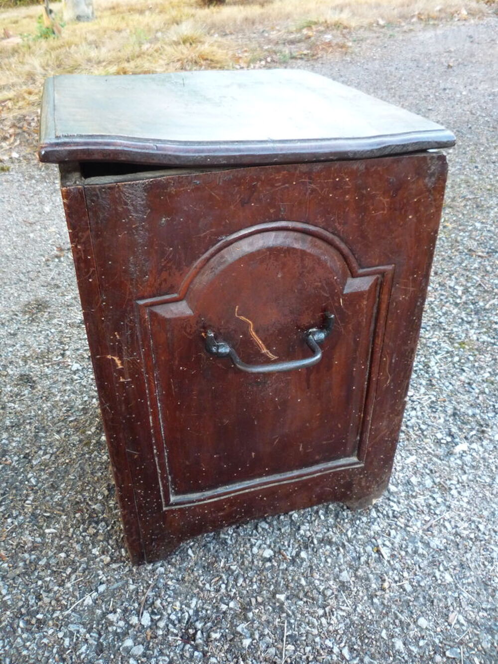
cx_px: 249
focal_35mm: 30
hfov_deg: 46.8
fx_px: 575
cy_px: 332
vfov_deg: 60.0
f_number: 3.3
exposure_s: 1/30
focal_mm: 5.2
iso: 320
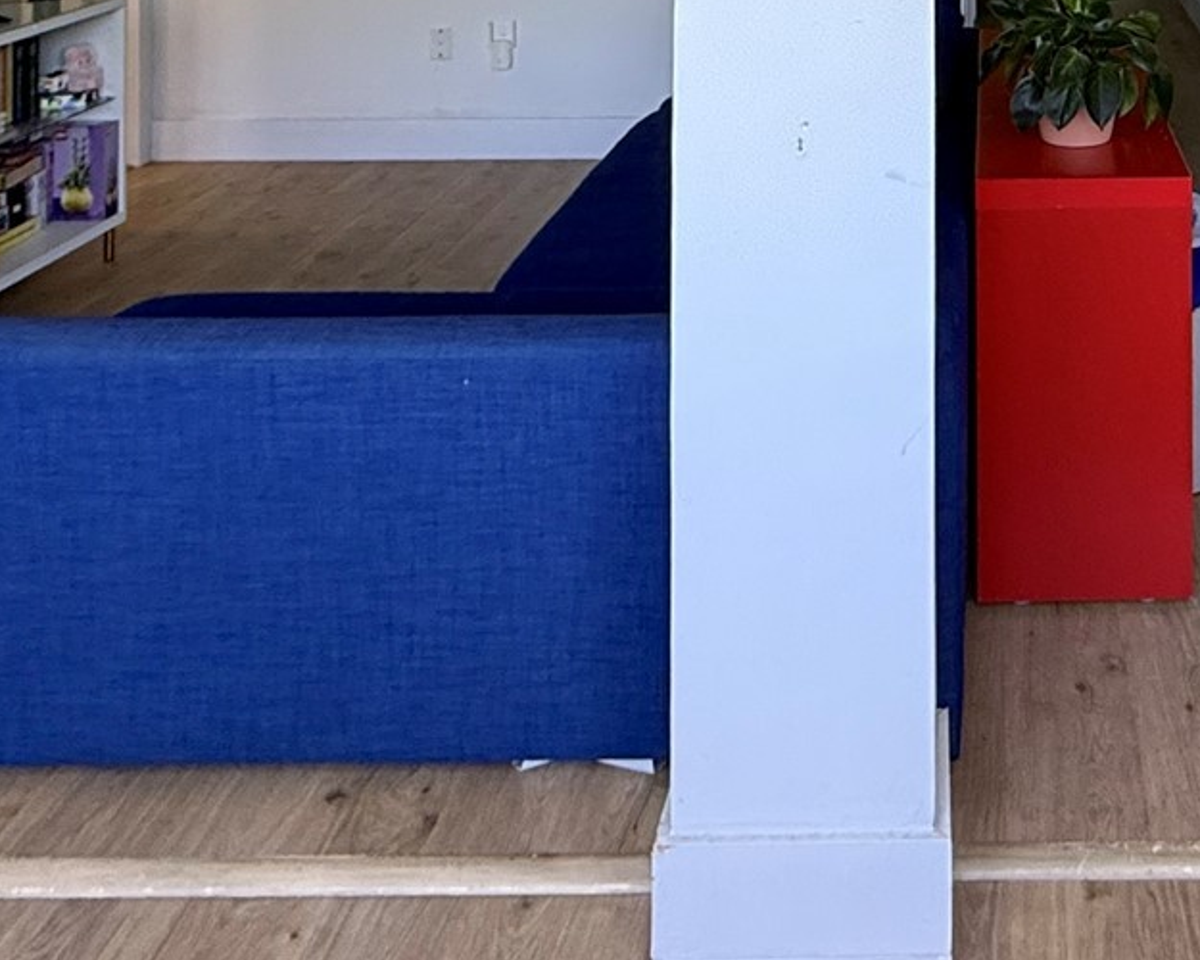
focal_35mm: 35
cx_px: 783
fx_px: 1243
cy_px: -159
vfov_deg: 34.7
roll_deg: +1.5
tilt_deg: +1.0
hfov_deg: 50.7
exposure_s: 1/99
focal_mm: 2.22
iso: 100
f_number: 2.2
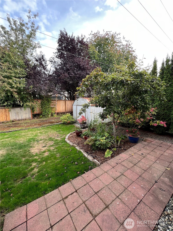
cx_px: 86
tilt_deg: -6.7
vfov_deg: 106.2
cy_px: 116
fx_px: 87
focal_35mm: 13
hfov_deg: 89.9
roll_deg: -0.2
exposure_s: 1/134
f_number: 1.8
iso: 32
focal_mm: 1.57
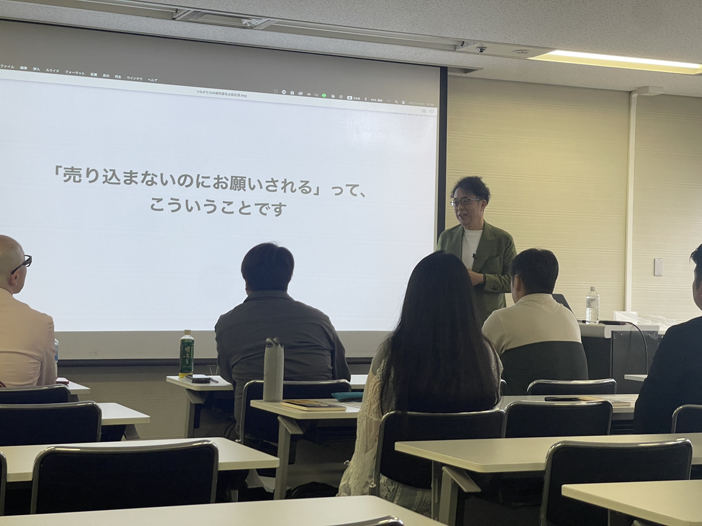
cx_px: 351
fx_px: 1298
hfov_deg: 30.3
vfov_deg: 22.9
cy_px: 263
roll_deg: -1.8
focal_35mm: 64
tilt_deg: -0.5
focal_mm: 7.5
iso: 100
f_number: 2.2
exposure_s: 1/120
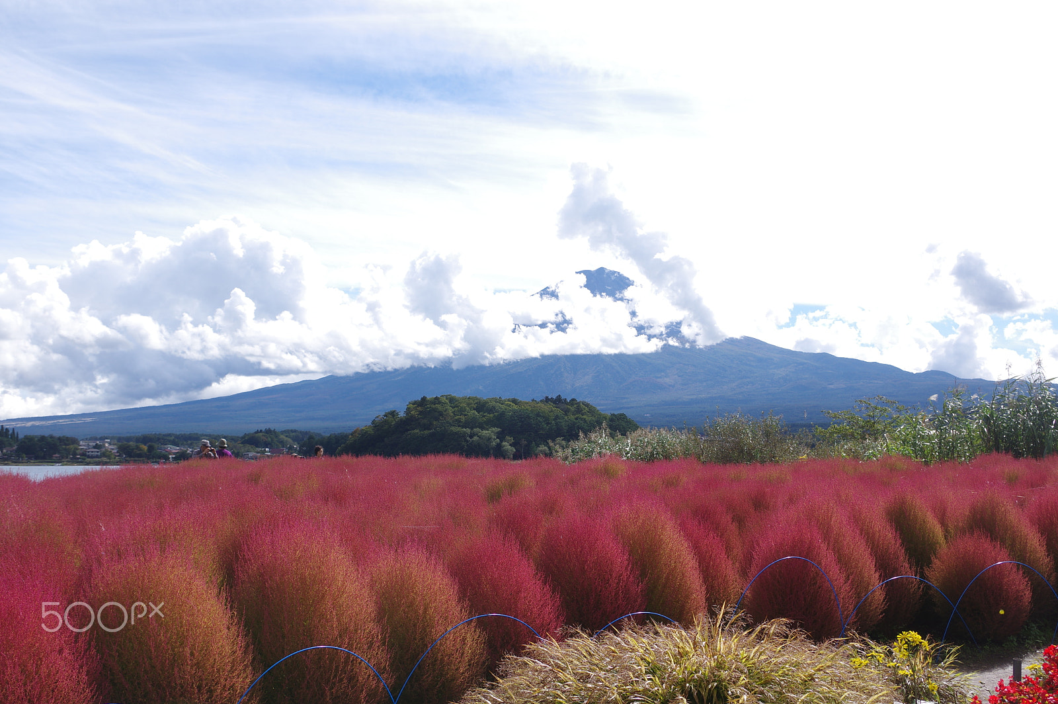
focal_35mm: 39
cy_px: 352
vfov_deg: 34.2
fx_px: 1145
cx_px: 529
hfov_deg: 49.6
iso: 100
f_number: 8
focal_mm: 26.25
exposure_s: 1/200
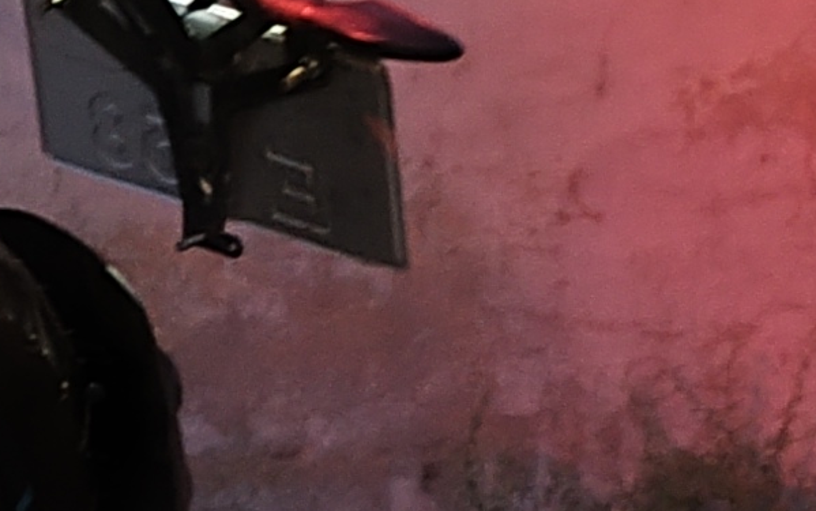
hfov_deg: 10.5
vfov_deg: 7.9
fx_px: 3693
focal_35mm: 166
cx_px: -1252
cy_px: 401
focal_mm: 6.19
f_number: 1.65
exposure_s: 1/20
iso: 5000
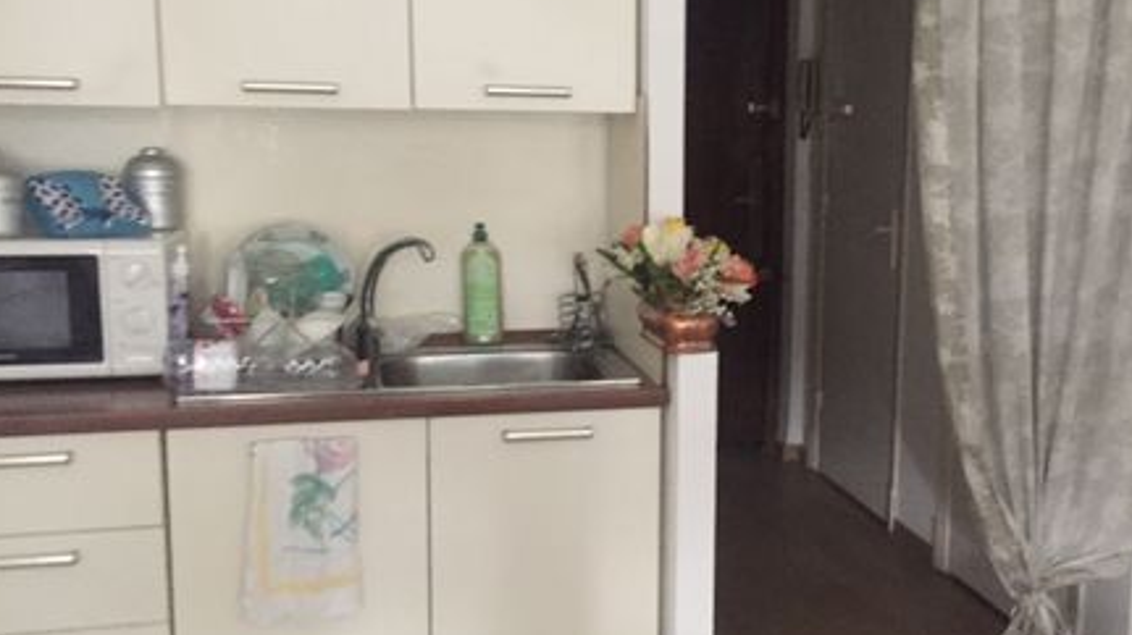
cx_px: 772
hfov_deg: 45.6
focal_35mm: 44
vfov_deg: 27.1
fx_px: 1320
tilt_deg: -11.5
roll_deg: -1.2
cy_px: 338
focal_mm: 4.15
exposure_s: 1/17
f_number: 2.2
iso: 400
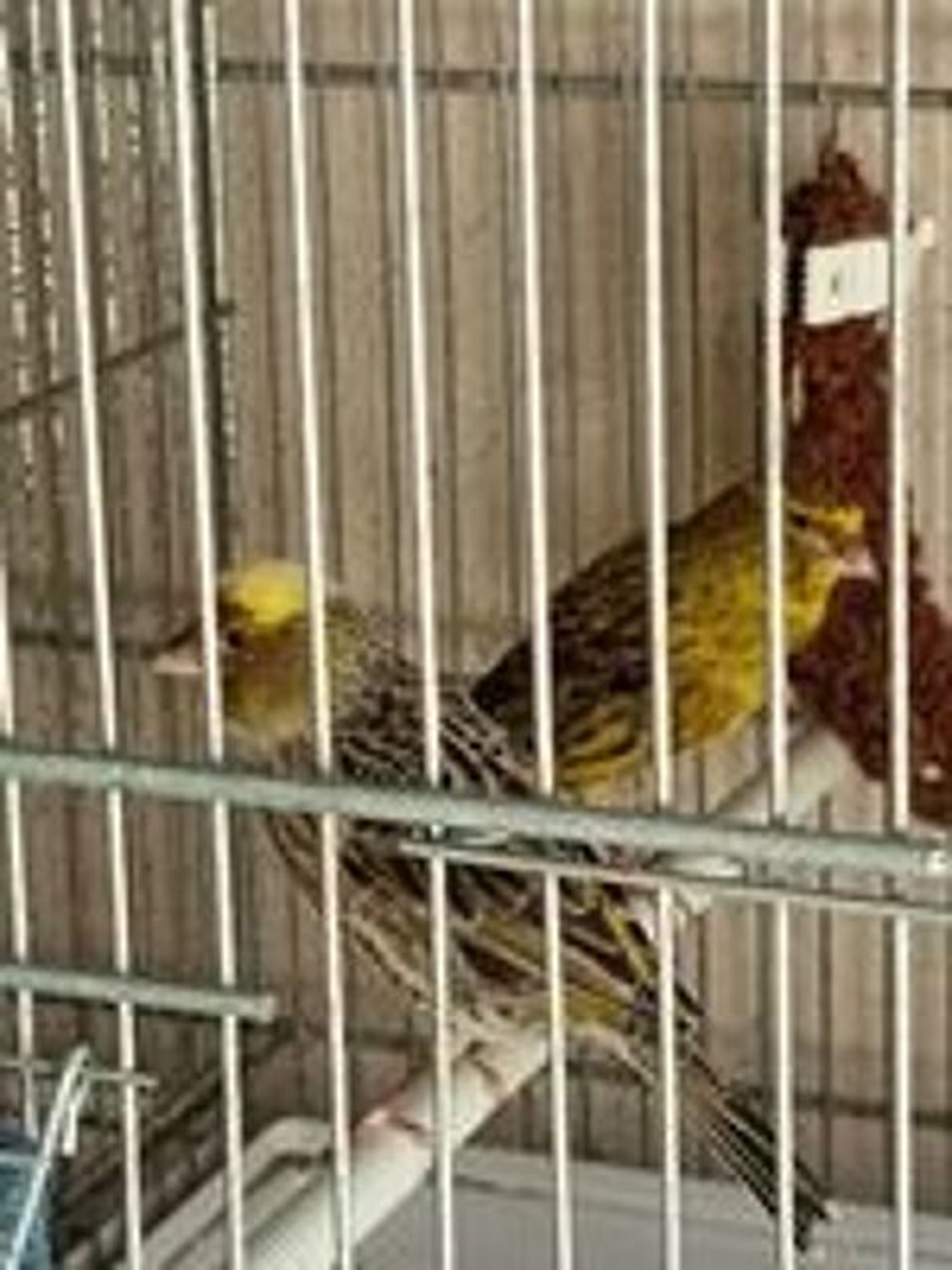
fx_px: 4364
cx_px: 476
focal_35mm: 119
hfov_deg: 12.5
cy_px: 635
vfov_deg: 16.6
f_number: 1.75
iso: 493
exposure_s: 1/50
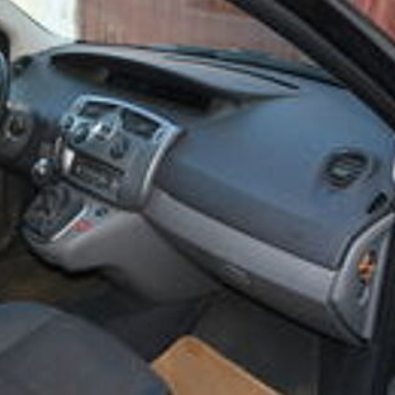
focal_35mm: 51
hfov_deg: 33.0
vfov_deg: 33.4
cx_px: 116
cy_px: 197
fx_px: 658
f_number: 4
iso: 100
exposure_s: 1/60
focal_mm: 26
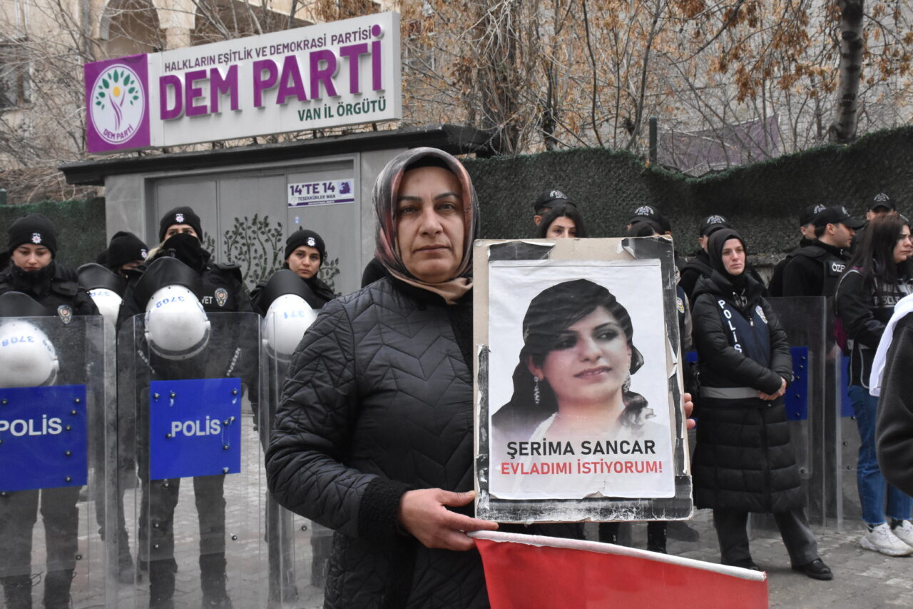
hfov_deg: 41.1
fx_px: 1217
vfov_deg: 28.1
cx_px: 456
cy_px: 304
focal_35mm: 48
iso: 3200
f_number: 13
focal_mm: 32
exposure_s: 1/640
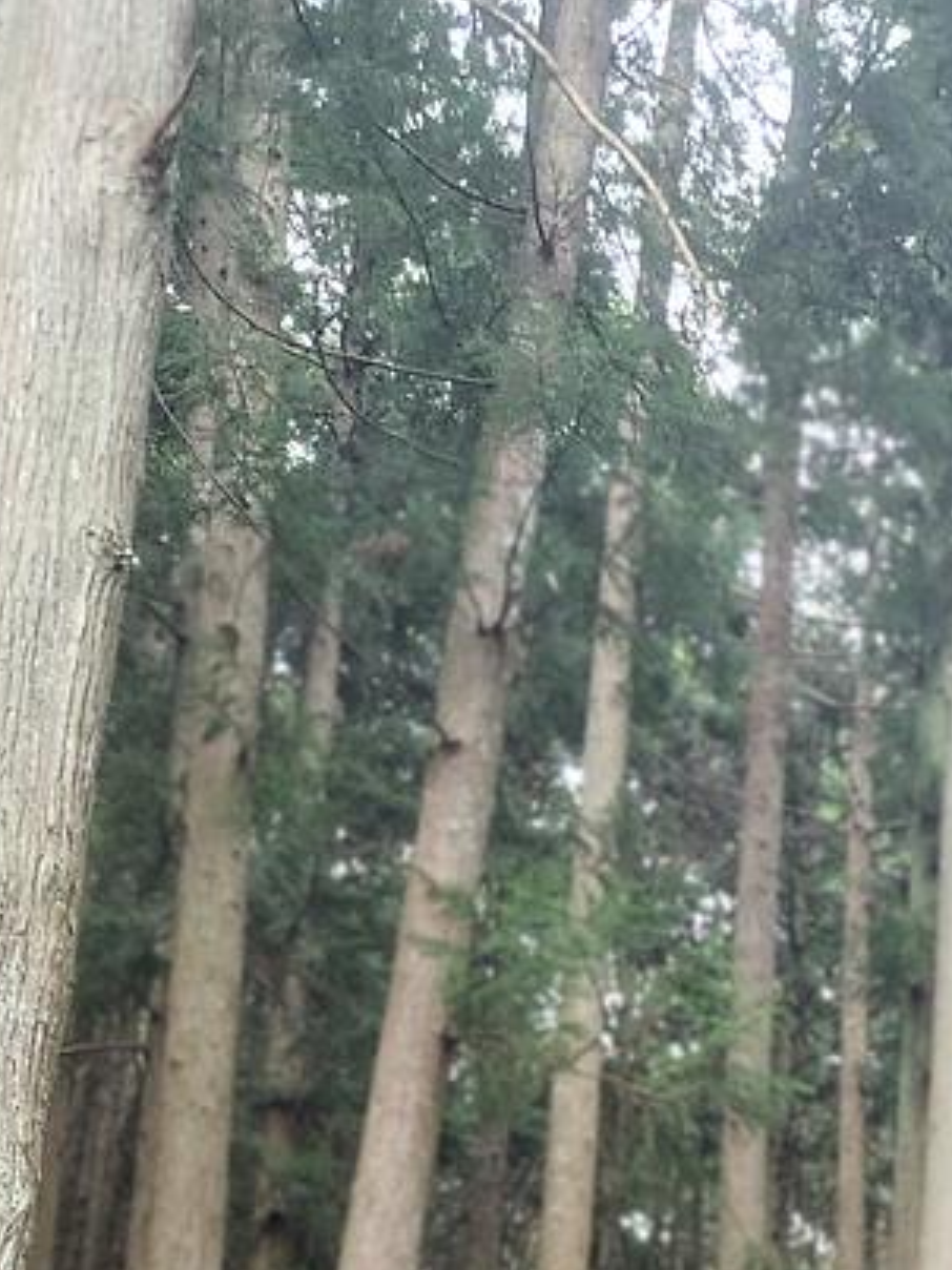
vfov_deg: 22.6
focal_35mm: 73
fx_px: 2678
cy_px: 1812
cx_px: 1315
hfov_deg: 18.4
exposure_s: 1/100
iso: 250
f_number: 1.8
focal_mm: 5.54
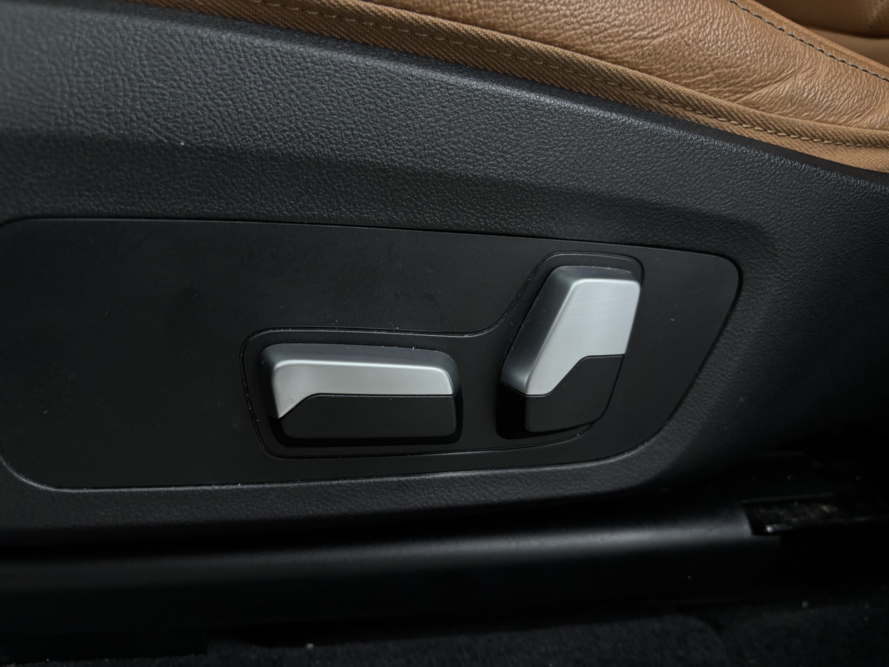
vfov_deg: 53.1
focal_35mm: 26
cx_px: 444
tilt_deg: -28.1
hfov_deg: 67.3
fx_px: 668
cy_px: 334
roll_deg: -2.8
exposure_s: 1/49
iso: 250
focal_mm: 5.96
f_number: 1.6
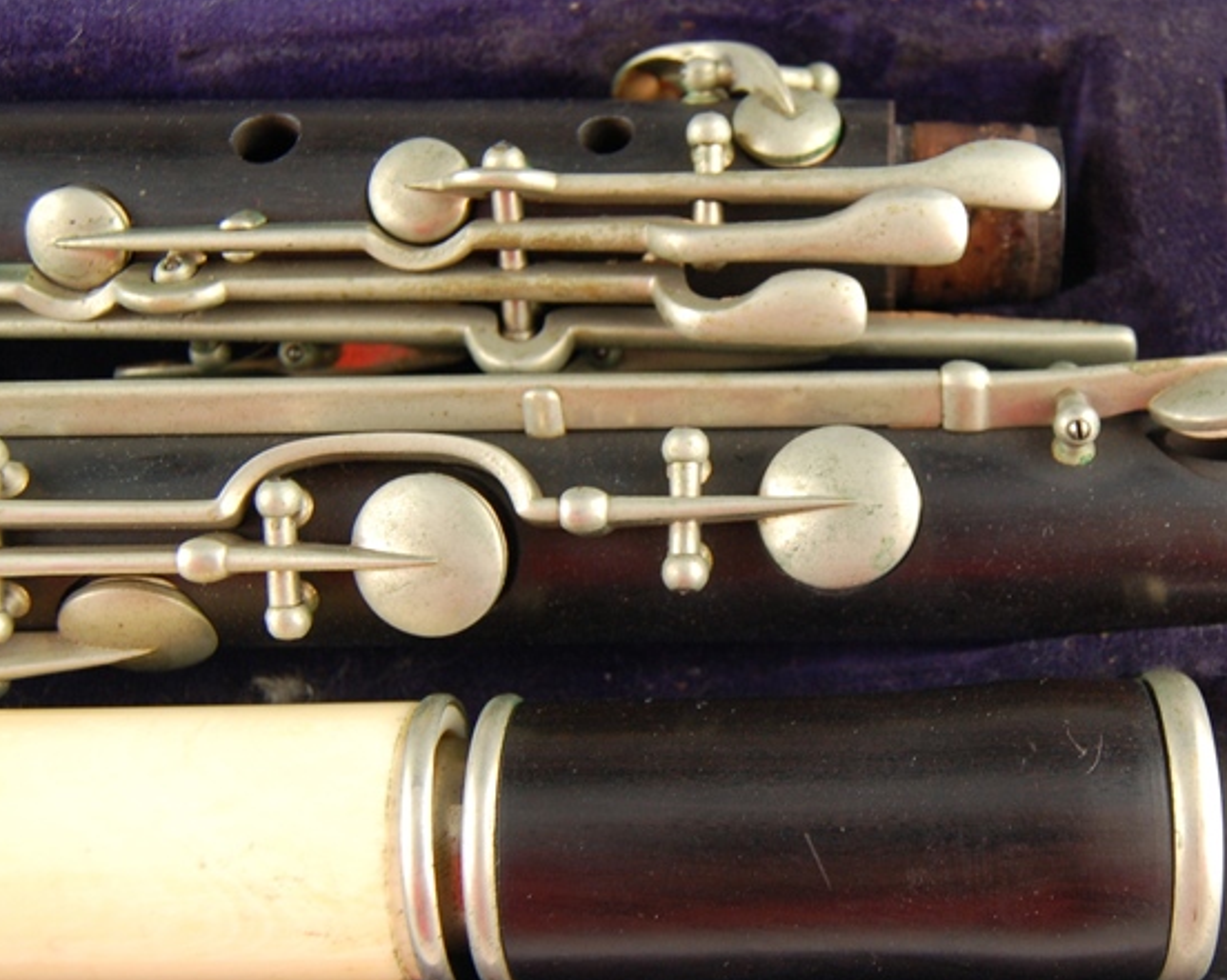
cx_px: 845
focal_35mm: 46
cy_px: 509
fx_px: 1670
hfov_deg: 39.7
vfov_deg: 32.7
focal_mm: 20
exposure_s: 1/80
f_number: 4.5
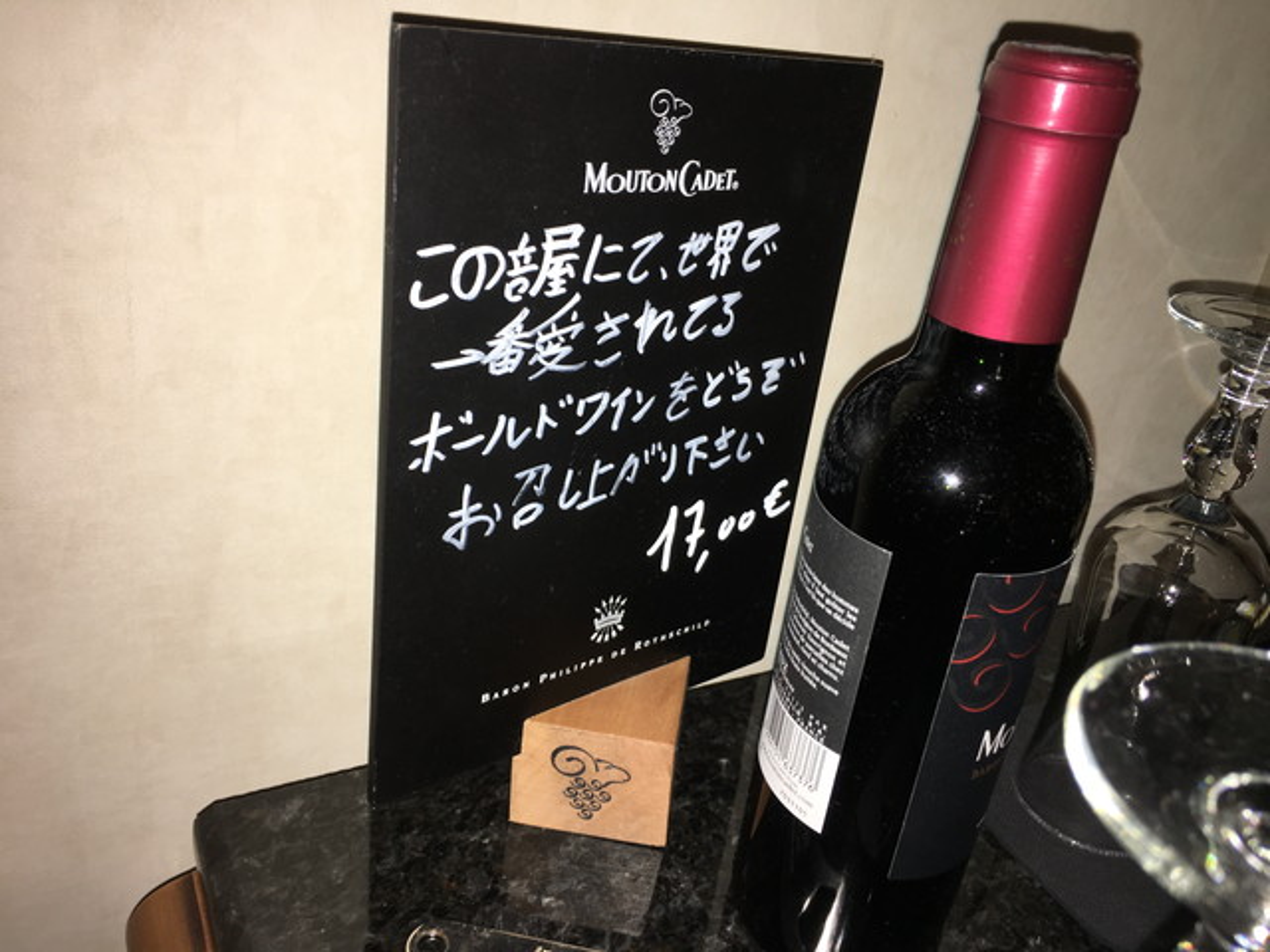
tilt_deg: -27.4
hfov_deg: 61.7
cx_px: 635
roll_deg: -6.2
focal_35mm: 29
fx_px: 1064
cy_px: 476
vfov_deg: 48.2
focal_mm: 4.15
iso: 25
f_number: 2.2
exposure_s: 1/25
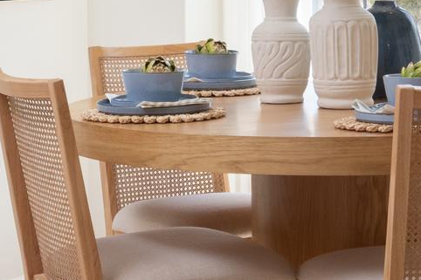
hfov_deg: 15.1
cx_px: 279
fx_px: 1590
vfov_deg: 10.0
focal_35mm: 136
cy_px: -8
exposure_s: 1/320
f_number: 14
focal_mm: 32
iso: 800
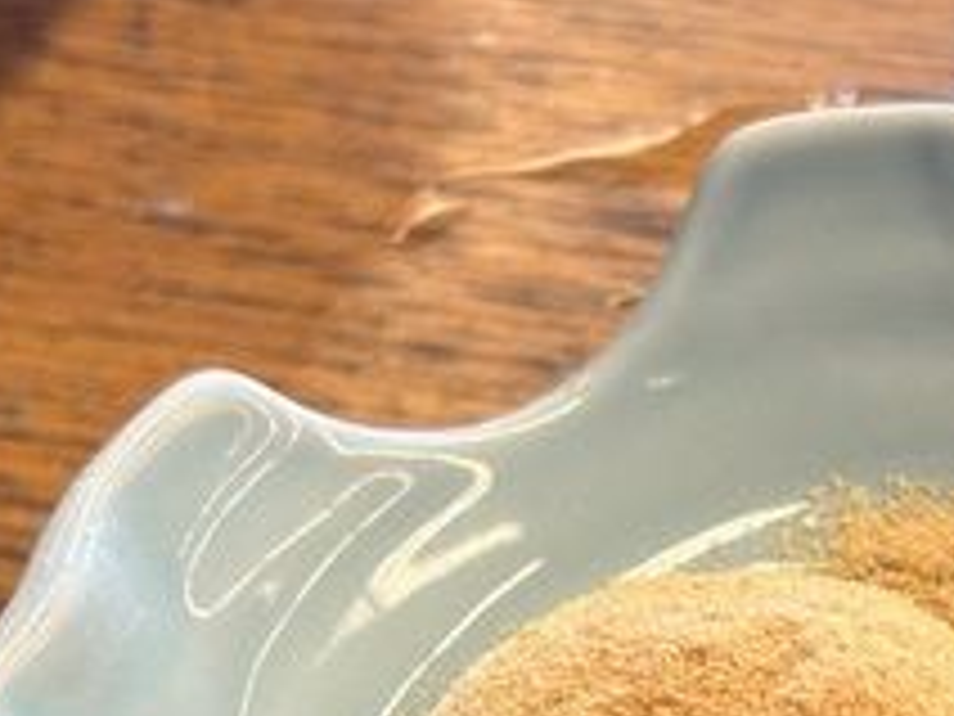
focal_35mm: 100
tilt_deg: -47.7
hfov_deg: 19.0
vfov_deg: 14.3
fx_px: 2756
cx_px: 983
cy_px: 853
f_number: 1.5
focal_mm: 5.7
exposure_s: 1/60
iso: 80
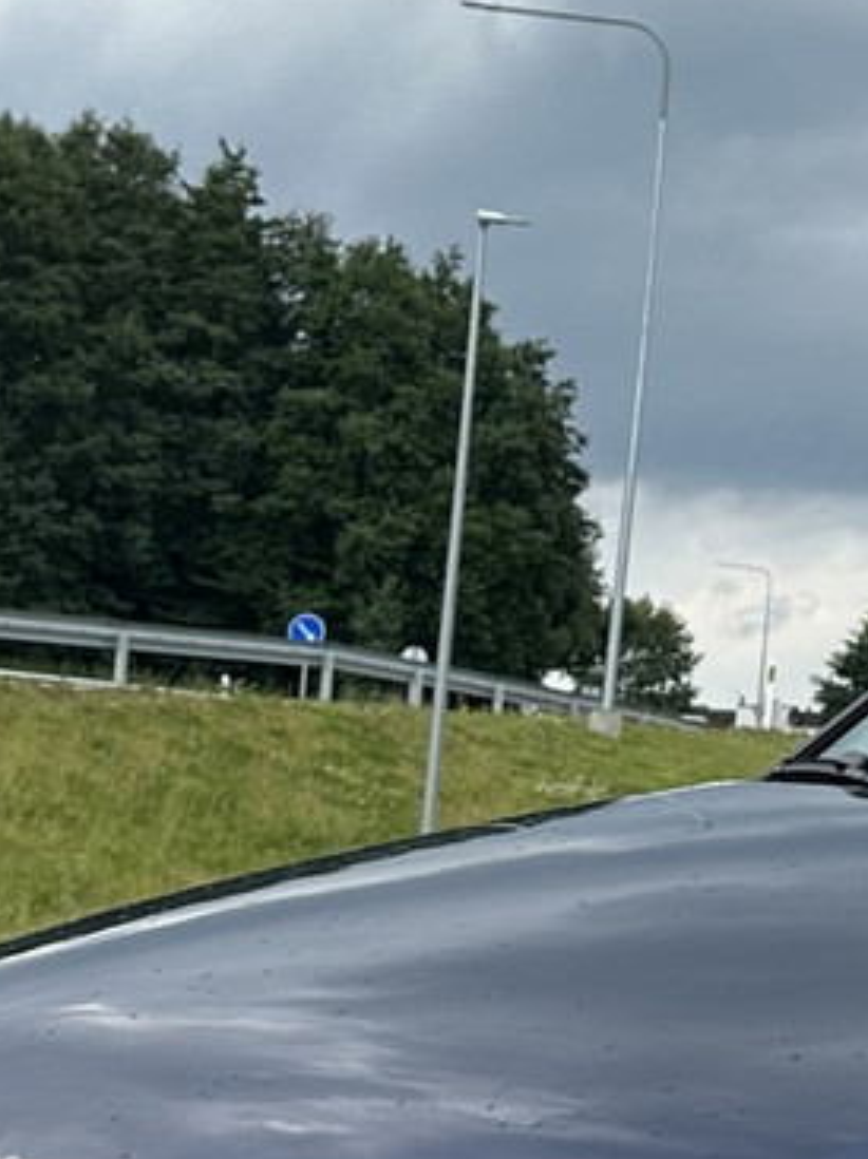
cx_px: 1479
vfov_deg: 18.7
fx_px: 3515
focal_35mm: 105
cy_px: 437
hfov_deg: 13.0
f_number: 1.78
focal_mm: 6.86
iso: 80
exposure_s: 1/1517
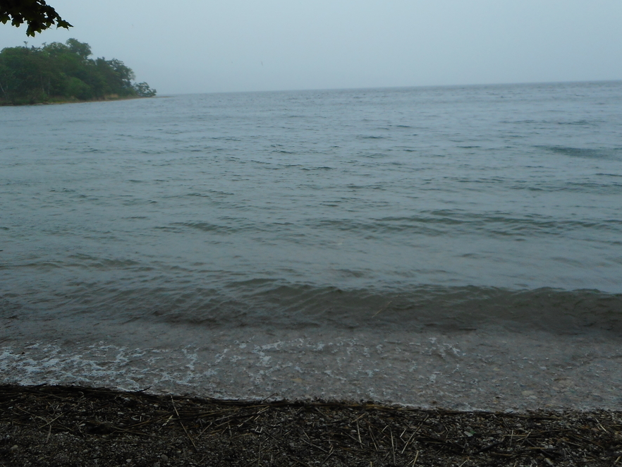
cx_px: 267
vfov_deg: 41.4
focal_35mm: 34
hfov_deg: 53.8
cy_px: 166
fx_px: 611
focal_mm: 4.5
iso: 80
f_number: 3.7
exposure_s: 1/1000
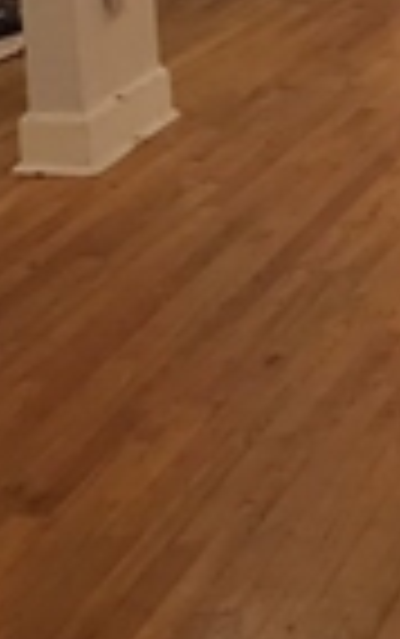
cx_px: 921
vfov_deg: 15.4
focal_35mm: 132
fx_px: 2298
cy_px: -40
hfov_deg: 9.1
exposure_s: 1/60
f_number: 1.7
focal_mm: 6.3
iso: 400
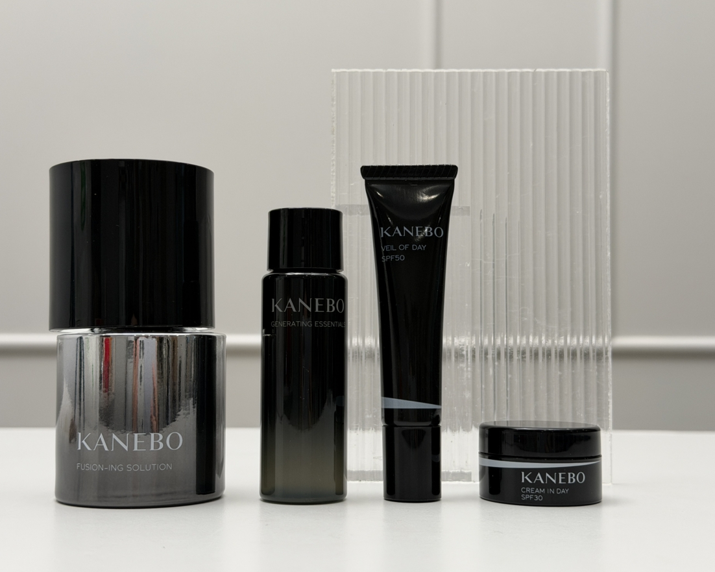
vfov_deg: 29.7
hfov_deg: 36.6
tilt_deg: +0.9
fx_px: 1079
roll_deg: +0.0
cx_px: 344
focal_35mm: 51
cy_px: 287
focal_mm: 6.76
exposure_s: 1/472
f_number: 1.78
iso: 64
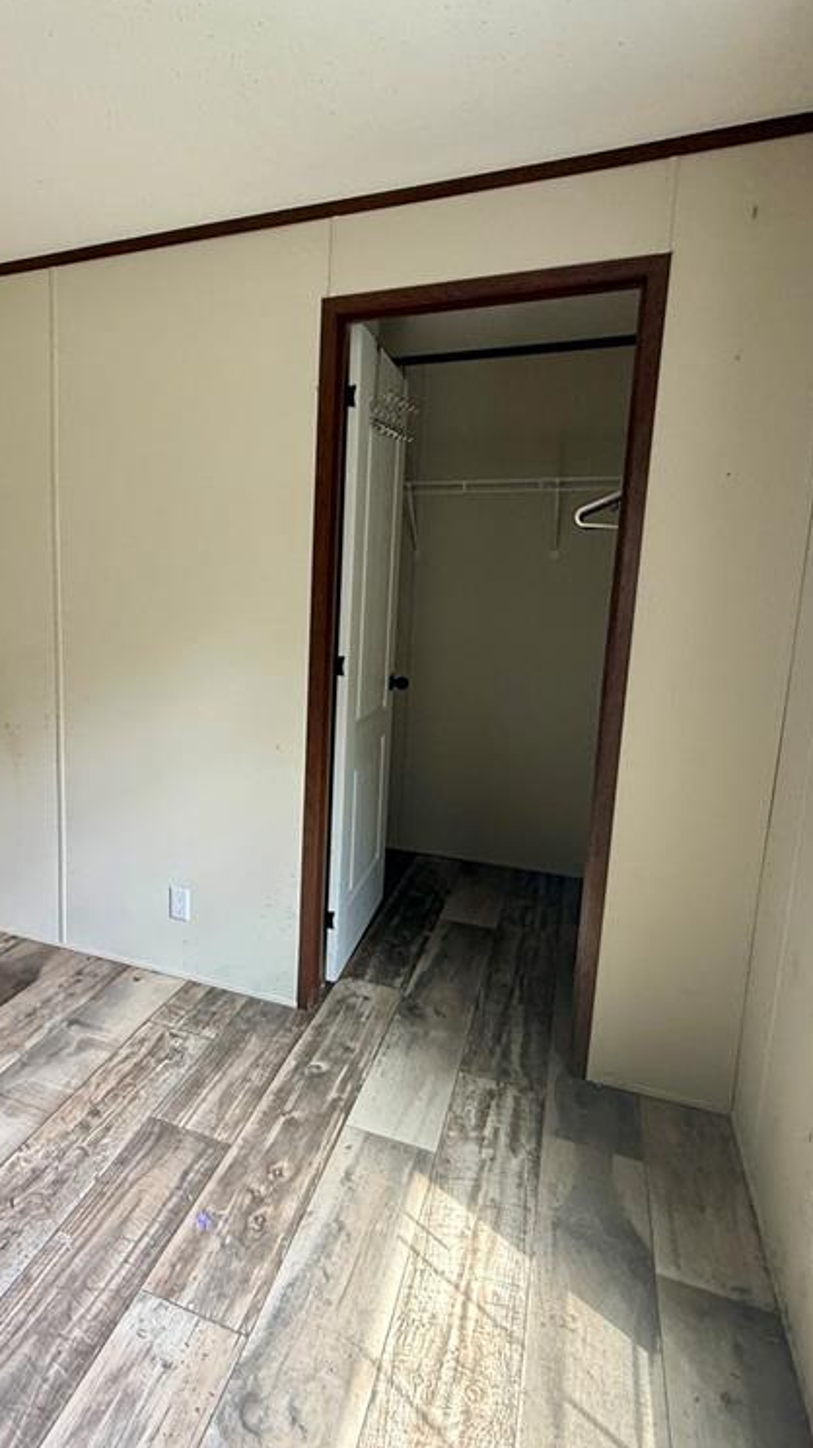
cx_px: 230
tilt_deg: -9.5
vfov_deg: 83.8
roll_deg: -0.5
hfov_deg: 51.8
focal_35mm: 21
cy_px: 706
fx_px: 806
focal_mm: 2.22
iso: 250
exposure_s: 1/99
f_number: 2.2
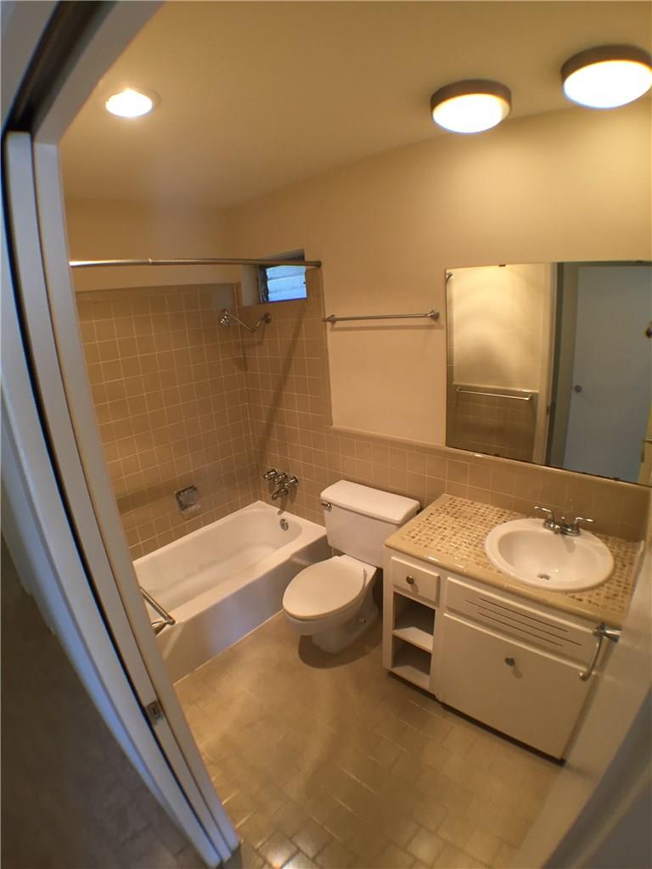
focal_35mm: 29
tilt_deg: -19.2
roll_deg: +4.0
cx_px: 326
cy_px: 434
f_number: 2.2
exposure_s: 1/30
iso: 40
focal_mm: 4.15
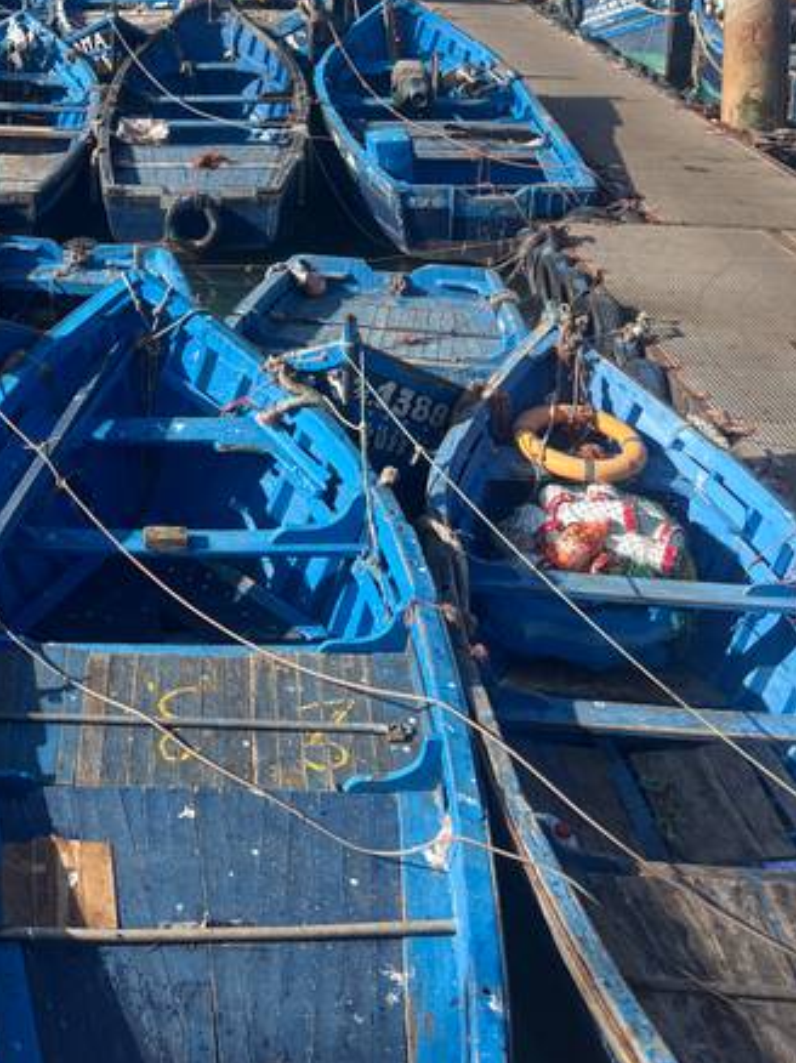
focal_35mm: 57
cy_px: -75
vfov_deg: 30.6
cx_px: -34
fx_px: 1749
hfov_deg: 24.3
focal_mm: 5.96
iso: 50
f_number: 1.6
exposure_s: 1/1233
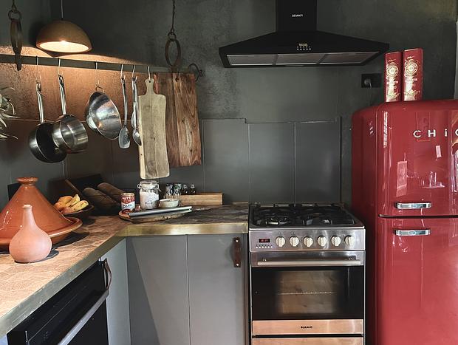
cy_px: 172
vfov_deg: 53.2
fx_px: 345
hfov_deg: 67.2
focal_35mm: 26
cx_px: 229
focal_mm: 5.1
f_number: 1.6
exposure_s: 1/25
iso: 640
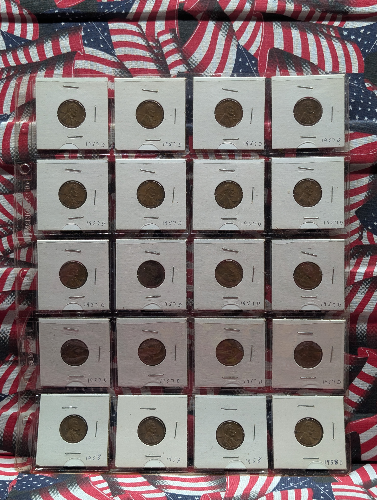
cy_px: 250
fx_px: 710
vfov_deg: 38.9
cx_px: 188
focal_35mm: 49
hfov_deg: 29.7
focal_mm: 6.9
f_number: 1.68
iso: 82
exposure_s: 1/115
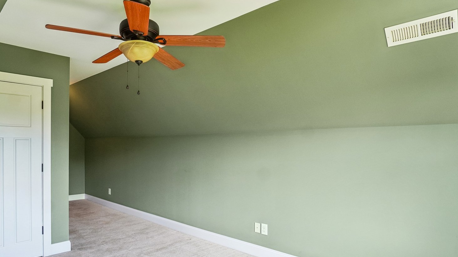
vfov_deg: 51.3
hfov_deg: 80.1
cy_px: 150
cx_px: 180
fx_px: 267
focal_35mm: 22
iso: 400
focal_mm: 10
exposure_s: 1/25
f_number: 8
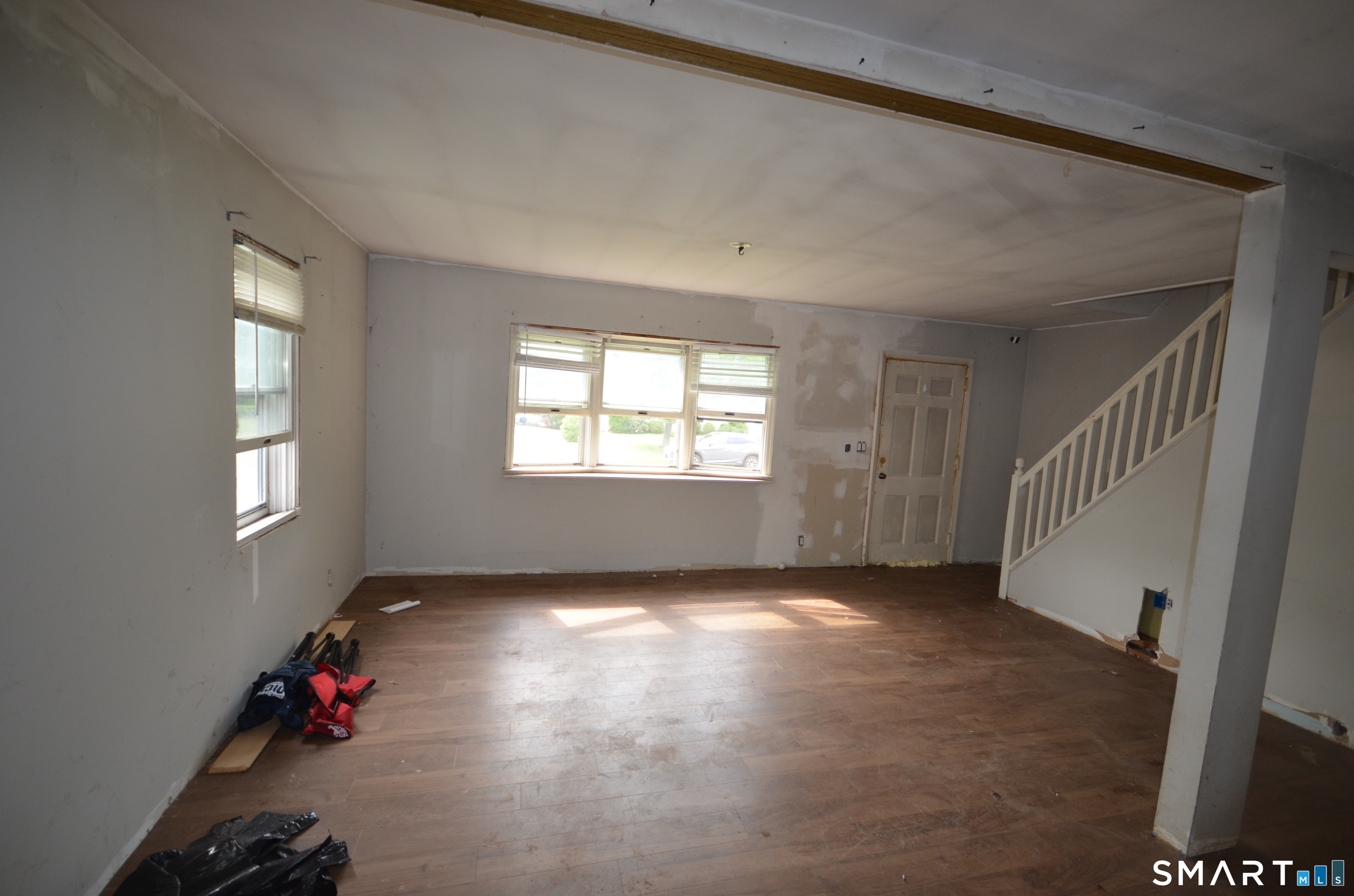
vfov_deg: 77.1
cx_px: 677
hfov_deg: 100.5
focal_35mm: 15
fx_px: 563
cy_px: 448
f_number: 4
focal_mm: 10
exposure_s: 1/80
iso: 400
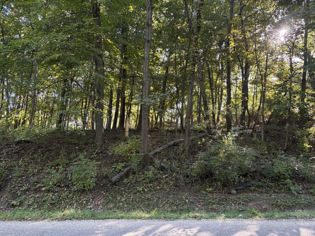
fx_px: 237
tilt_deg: +10.3
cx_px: 158
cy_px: 118
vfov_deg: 53.1
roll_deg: -3.1
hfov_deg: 67.3
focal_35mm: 26
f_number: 1.6
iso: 125
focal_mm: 5.96
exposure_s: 1/109
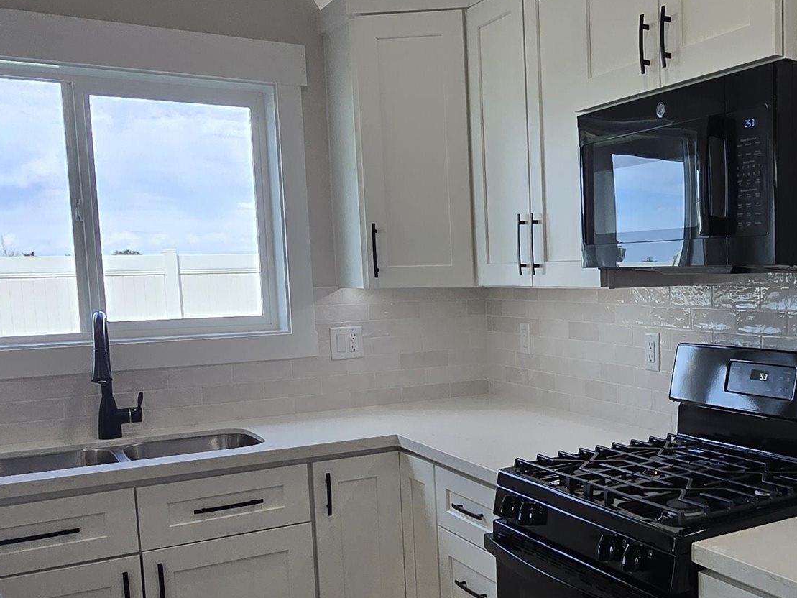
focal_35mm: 36
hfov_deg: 47.6
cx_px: 673
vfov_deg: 39.6
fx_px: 829
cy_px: 347
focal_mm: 2.2
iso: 50
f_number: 2.2
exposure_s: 1/202
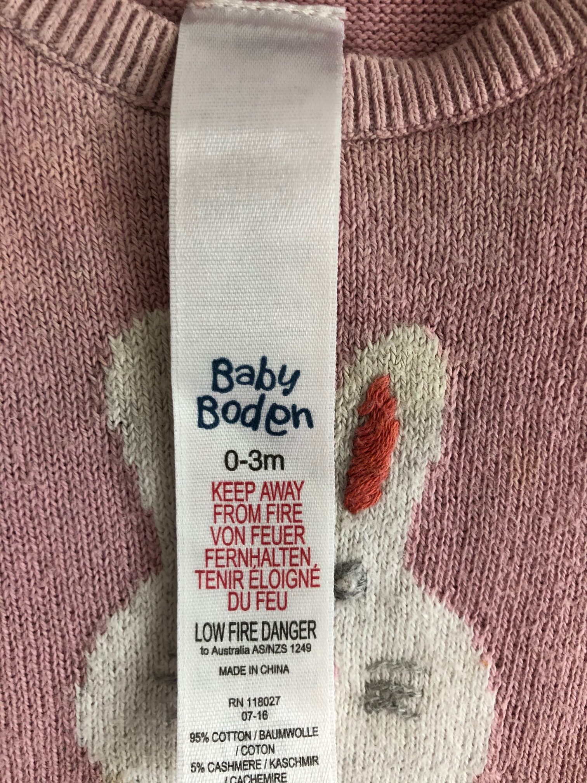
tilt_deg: -7.9
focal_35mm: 28
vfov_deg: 63.4
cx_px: 294
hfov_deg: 49.7
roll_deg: +0.5
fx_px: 633
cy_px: 392
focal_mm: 3.99
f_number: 1.8
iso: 40
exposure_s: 1/20
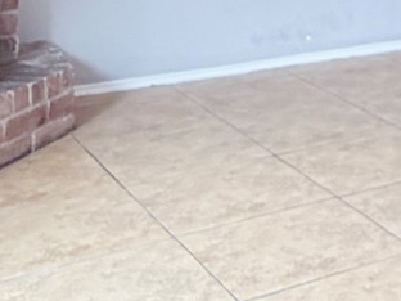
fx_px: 1066
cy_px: -163
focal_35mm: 92
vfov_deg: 14.8
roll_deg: -1.1
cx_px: 649
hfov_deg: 18.2
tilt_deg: -2.1
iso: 200
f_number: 2.2
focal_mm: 2.22
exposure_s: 1/60
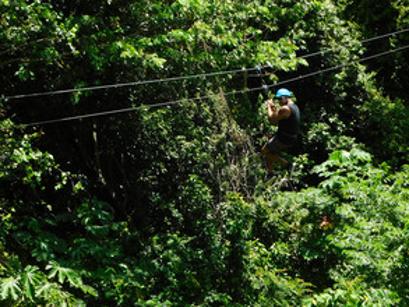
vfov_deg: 16.9
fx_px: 1028
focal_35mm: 87
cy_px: 103
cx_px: 218
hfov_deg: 22.5
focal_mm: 9
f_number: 3.8
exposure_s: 1/500
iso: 125
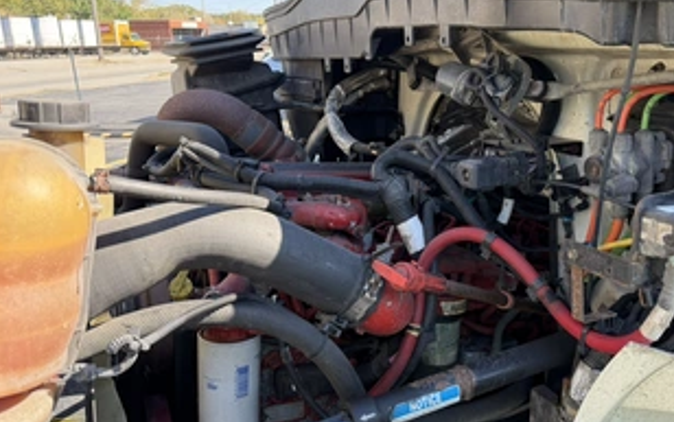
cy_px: 230
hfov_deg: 57.3
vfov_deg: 38.4
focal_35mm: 33
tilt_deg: -18.1
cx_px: 429
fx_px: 607
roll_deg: -0.5
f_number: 1.78
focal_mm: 6.76
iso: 100
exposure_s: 1/497
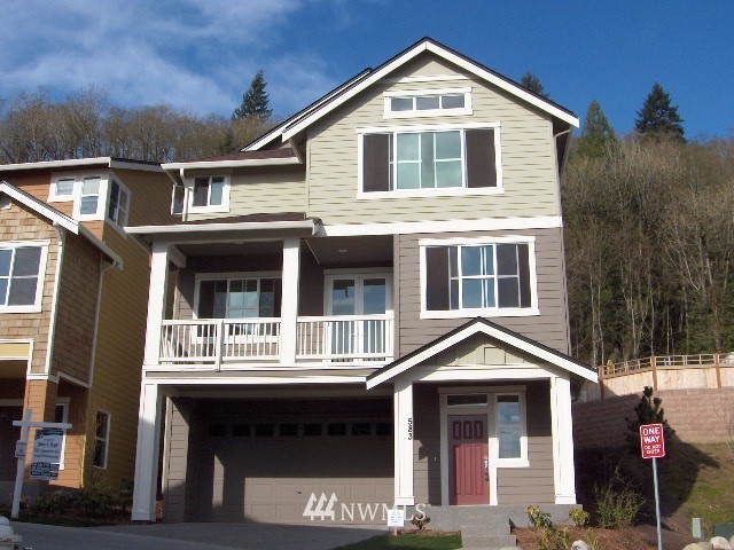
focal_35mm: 39
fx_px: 827
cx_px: 367
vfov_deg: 36.8
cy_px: 275
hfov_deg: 47.9
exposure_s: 1/952
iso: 100
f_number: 4.8
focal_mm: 8
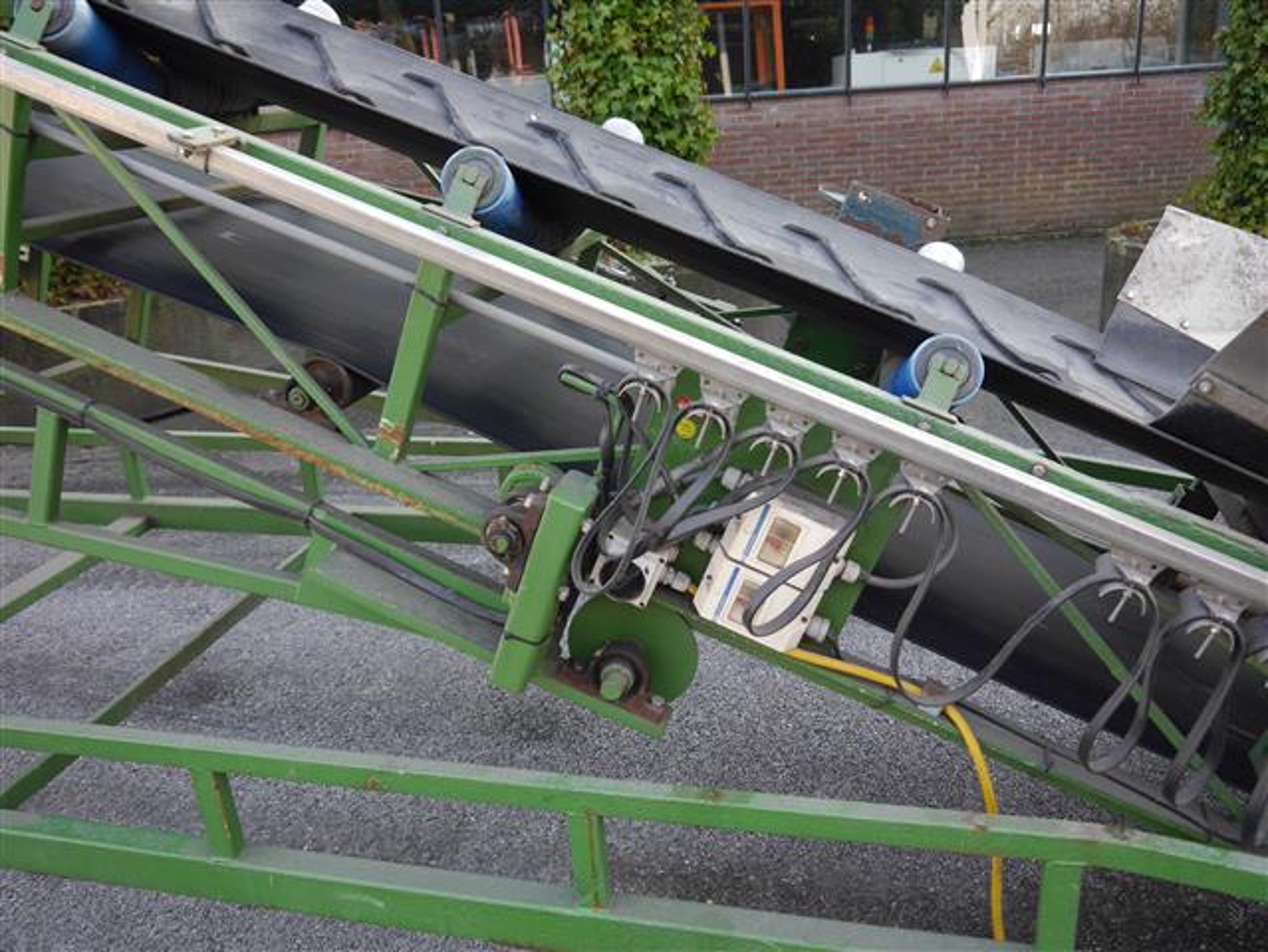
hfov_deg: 59.9
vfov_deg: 46.8
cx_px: 634
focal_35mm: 30
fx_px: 1100
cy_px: 476
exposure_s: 1/100
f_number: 3.6
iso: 160
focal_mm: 15
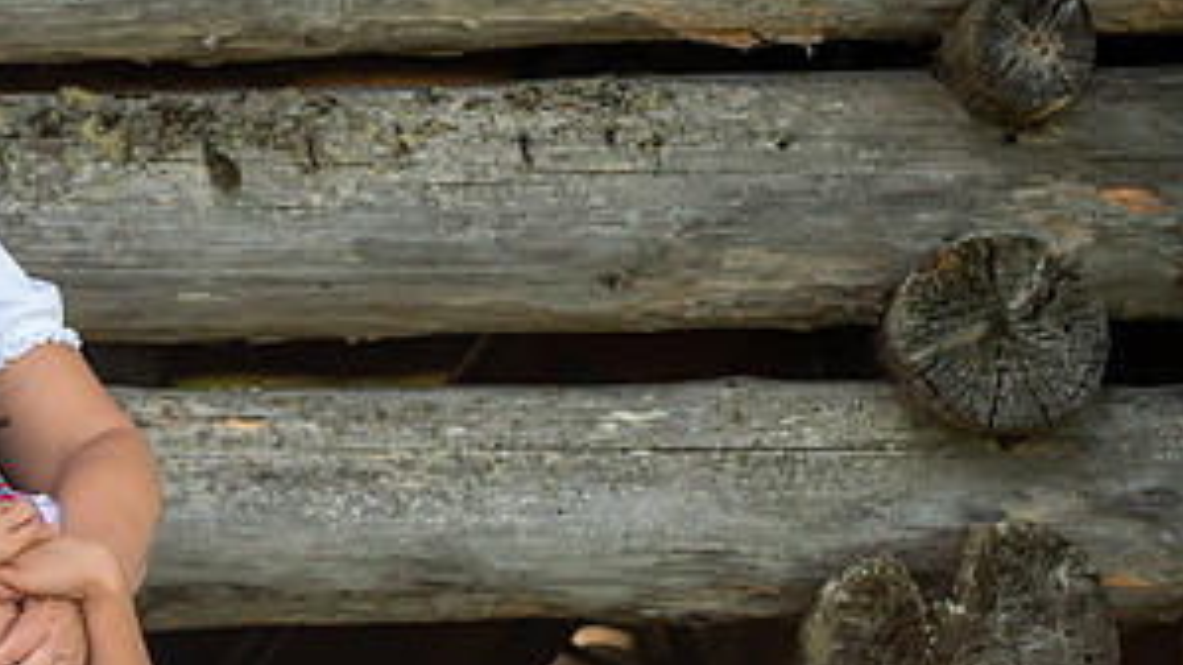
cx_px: 59
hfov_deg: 10.3
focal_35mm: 207
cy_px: 431
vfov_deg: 5.9
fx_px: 6492
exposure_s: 1/800
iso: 320
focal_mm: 102
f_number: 4
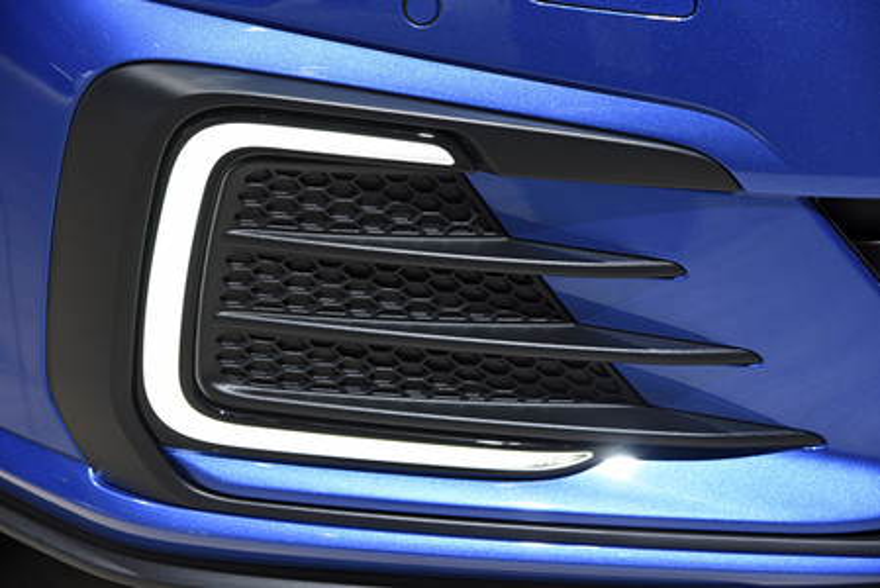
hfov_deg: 22.1
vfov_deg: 14.9
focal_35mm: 92
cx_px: 440
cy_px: 294
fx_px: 2250
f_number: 7.1
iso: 500
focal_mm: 92
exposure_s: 1/200
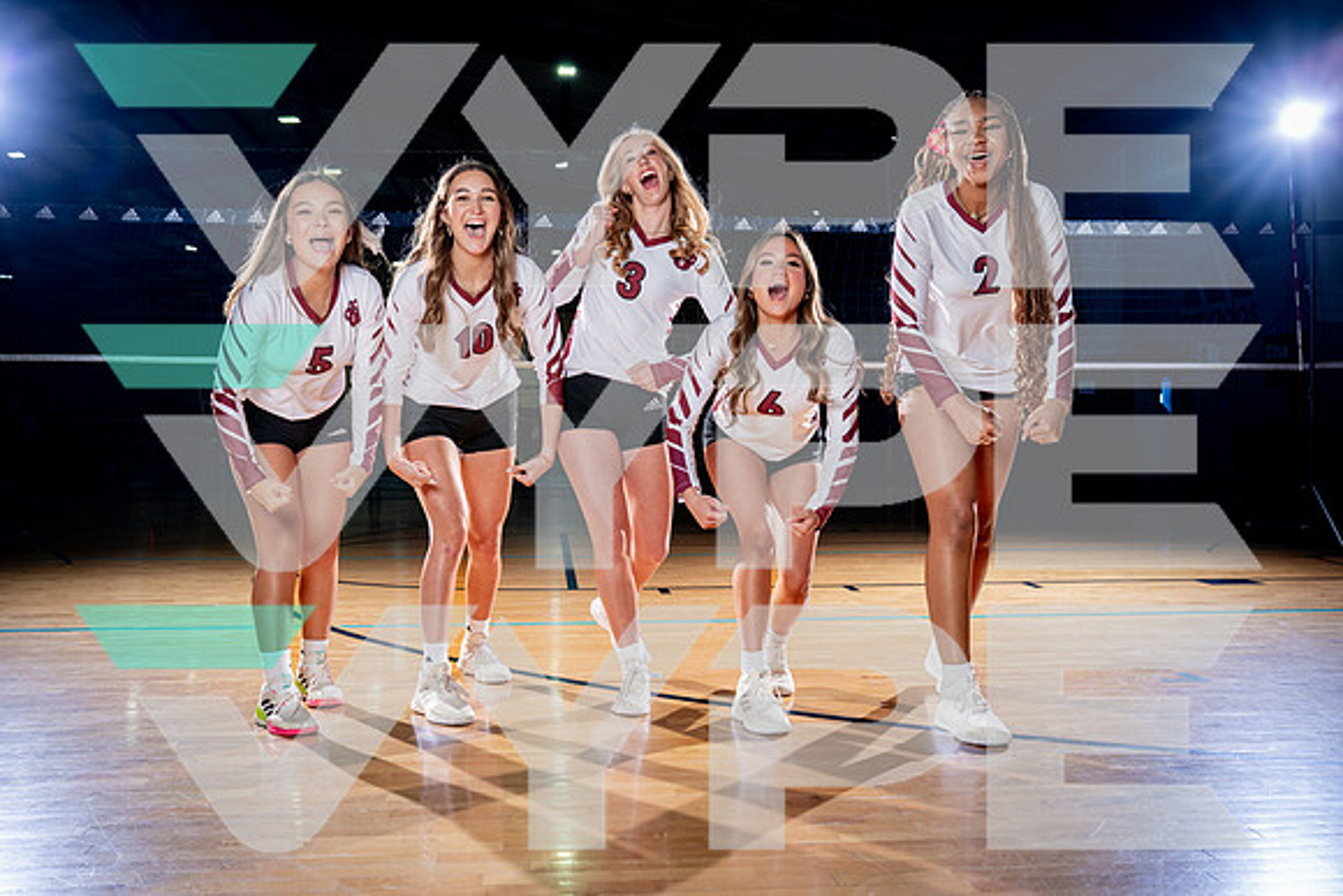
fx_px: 1286
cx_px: 672
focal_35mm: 34
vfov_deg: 38.4
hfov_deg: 55.1
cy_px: 448
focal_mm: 34
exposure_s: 1/250
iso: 250
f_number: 5.6
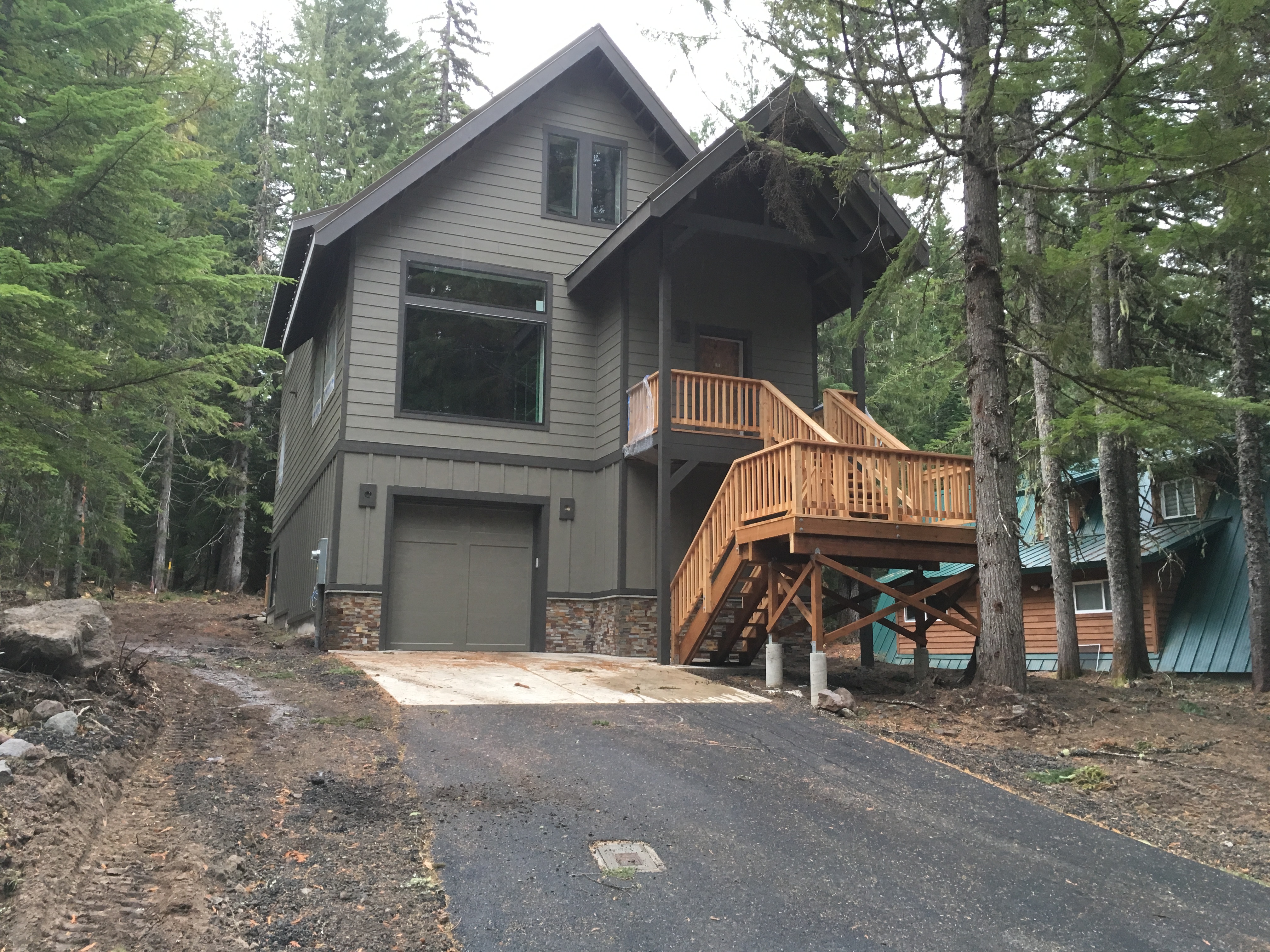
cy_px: 476
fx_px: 1064
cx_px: 635
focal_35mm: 29
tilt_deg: +9.8
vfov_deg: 48.2
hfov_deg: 61.7
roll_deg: -0.9
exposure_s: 1/30
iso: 40
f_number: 2.2
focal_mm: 4.15
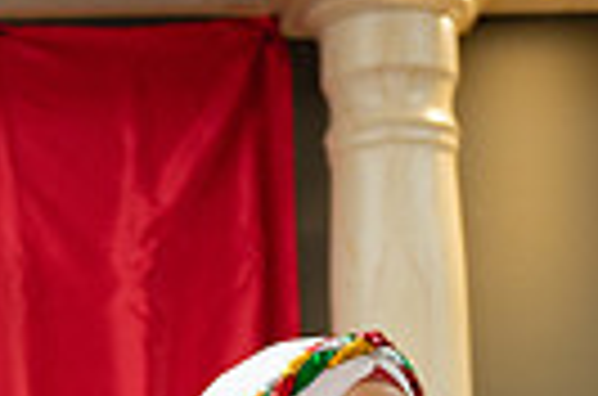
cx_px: -544
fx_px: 4342
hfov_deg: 7.6
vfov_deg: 5.2
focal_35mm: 262
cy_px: 580
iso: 640
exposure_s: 1/200
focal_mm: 55
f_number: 2.8
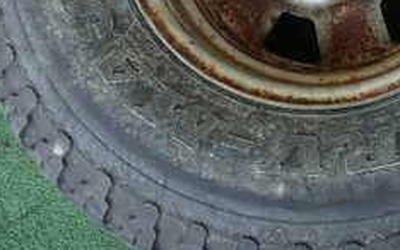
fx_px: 741
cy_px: -57
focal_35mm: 68
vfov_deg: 18.1
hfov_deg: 29.3
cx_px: 340
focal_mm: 4.5
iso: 100
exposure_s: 1/100
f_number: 2
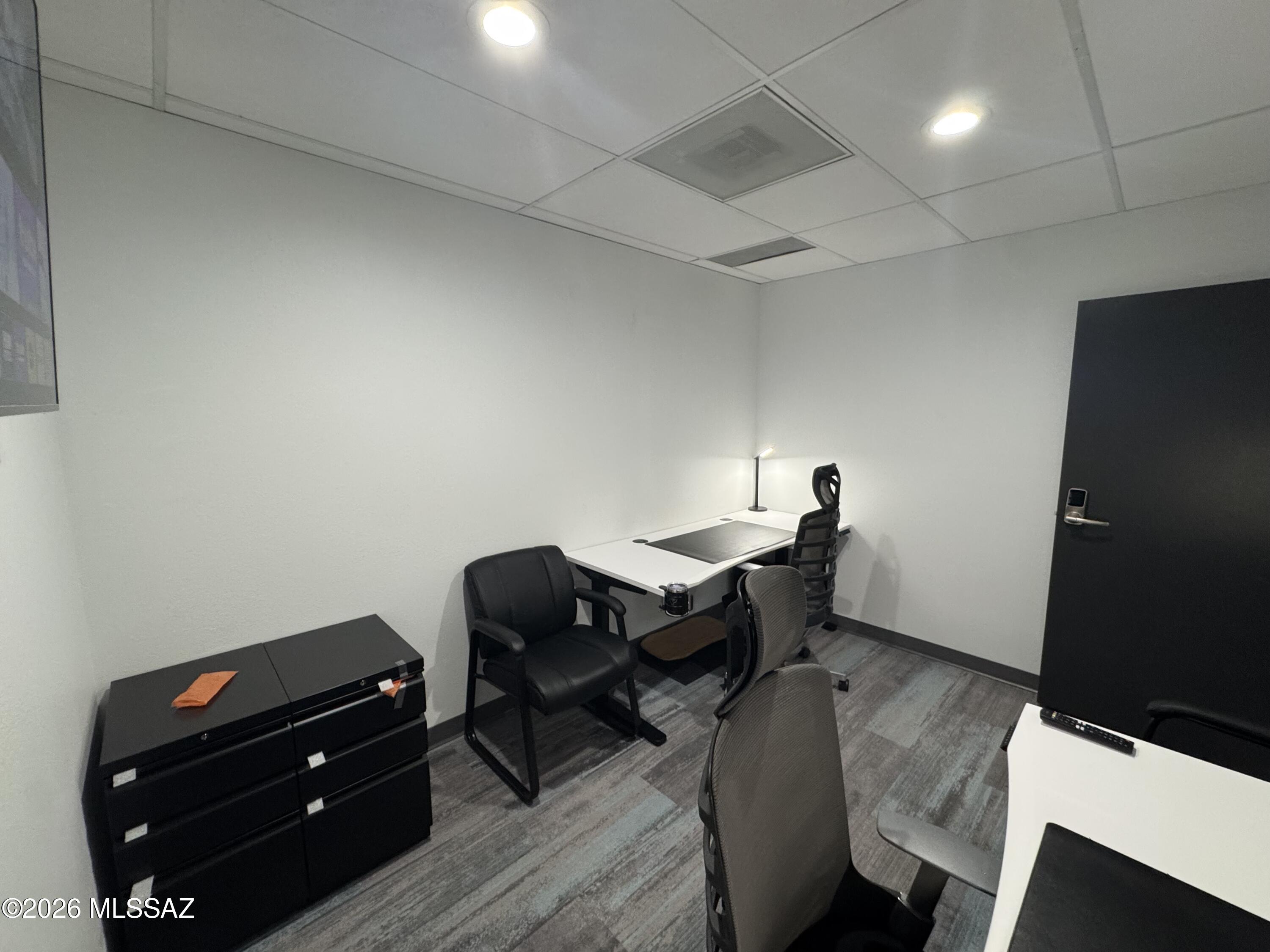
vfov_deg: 85.7
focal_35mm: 14
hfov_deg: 102.1
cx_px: 635
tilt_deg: -8.0
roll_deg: -0.8
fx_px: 514
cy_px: 476
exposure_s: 1/60
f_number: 2.2
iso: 250
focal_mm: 2.22
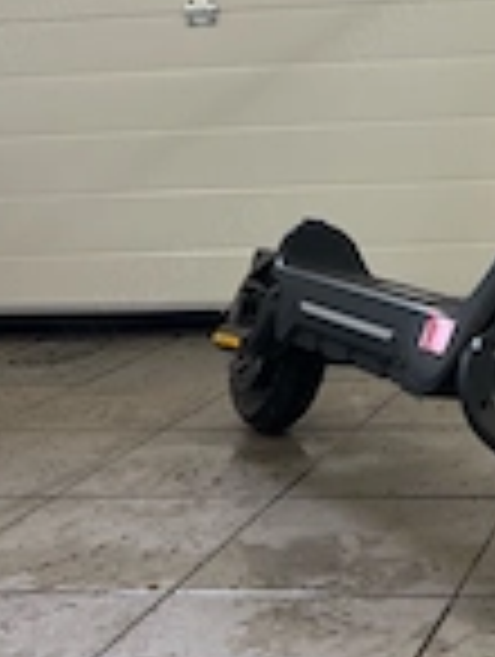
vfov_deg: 26.0
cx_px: 572
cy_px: 4
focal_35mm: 71
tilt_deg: +1.7
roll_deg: +2.7
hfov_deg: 19.7
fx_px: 1350
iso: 80
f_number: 1.5
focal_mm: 5.7
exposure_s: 1/100
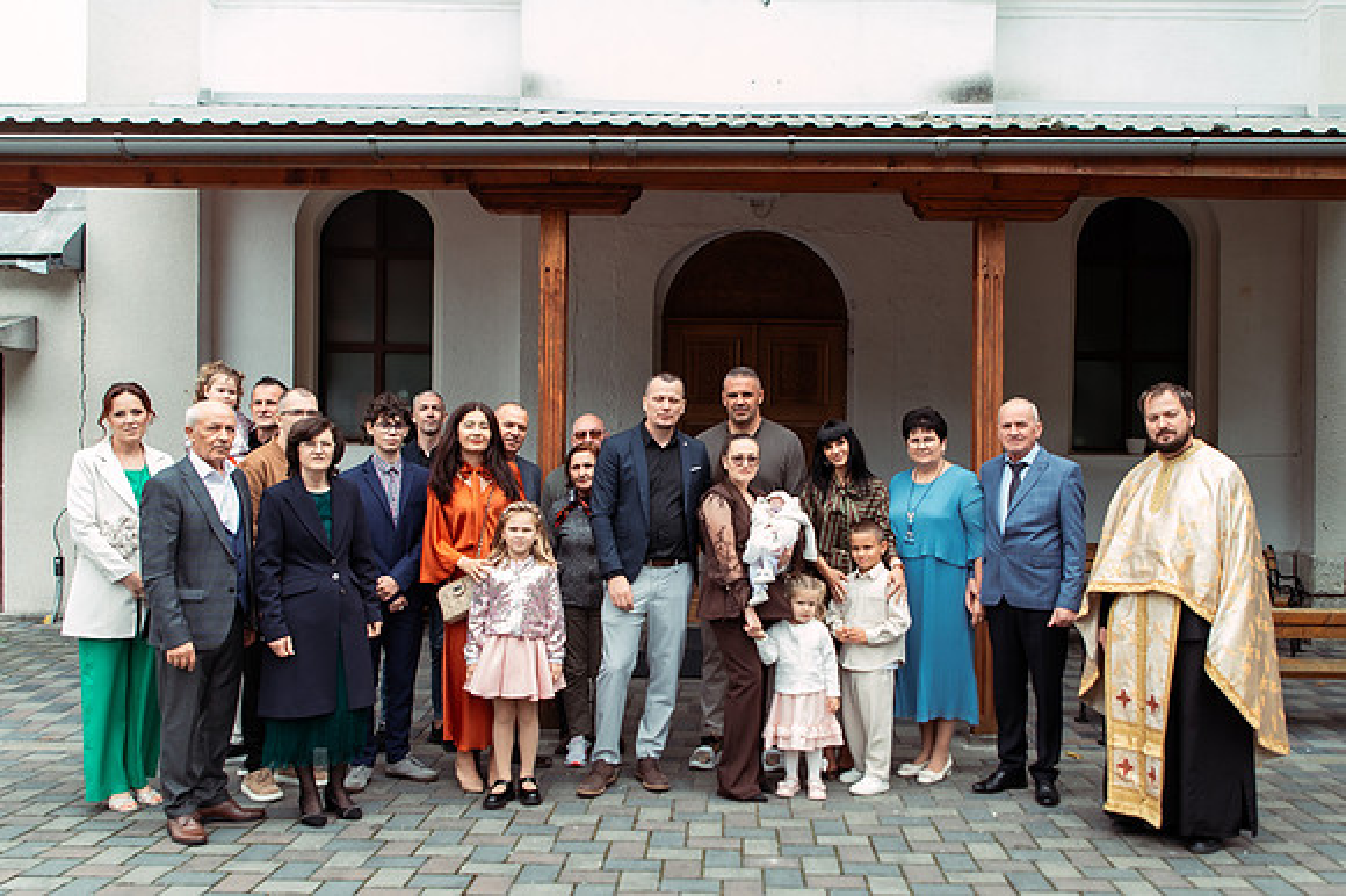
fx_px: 1193
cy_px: 432
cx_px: 719
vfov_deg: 41.1
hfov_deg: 58.8
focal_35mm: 32
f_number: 3.5
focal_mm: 24
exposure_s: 1/250
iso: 250
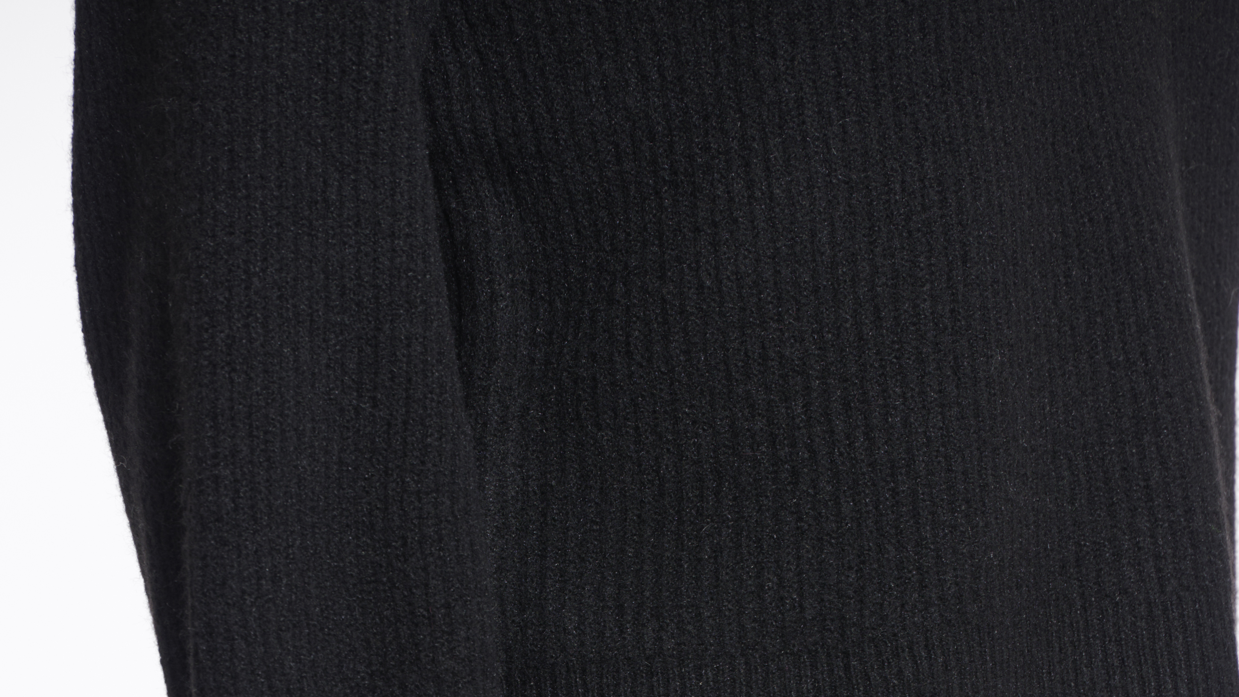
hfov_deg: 6.8
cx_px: 619
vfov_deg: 3.8
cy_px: 853
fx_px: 10447
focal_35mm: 318
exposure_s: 1/160
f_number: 8
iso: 125
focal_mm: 200
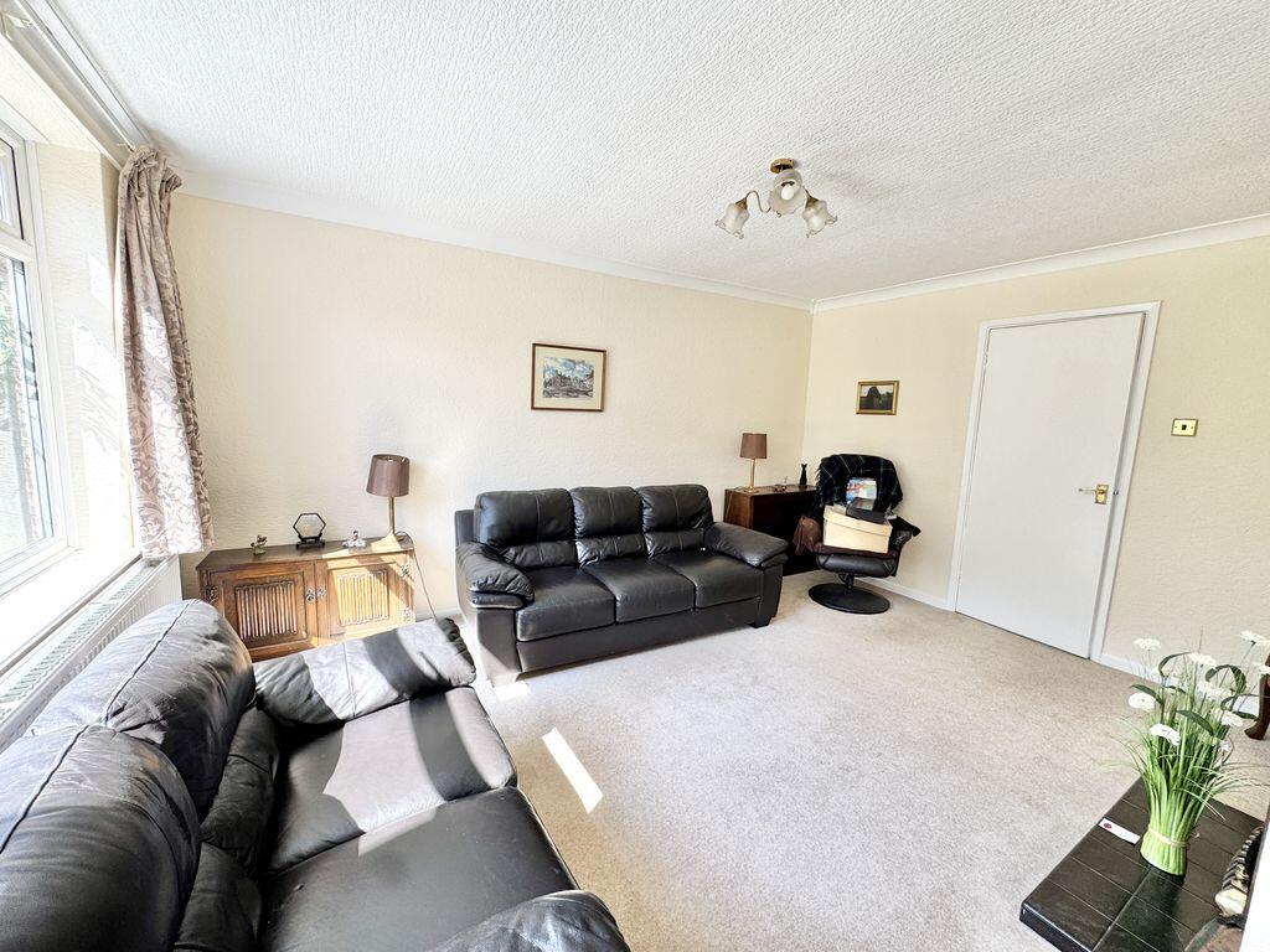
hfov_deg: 102.1
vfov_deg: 85.7
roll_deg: -1.7
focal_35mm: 14
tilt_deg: -7.2
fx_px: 514
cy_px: 476
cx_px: 635
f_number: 2.2
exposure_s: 1/99
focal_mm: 2.22
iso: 40
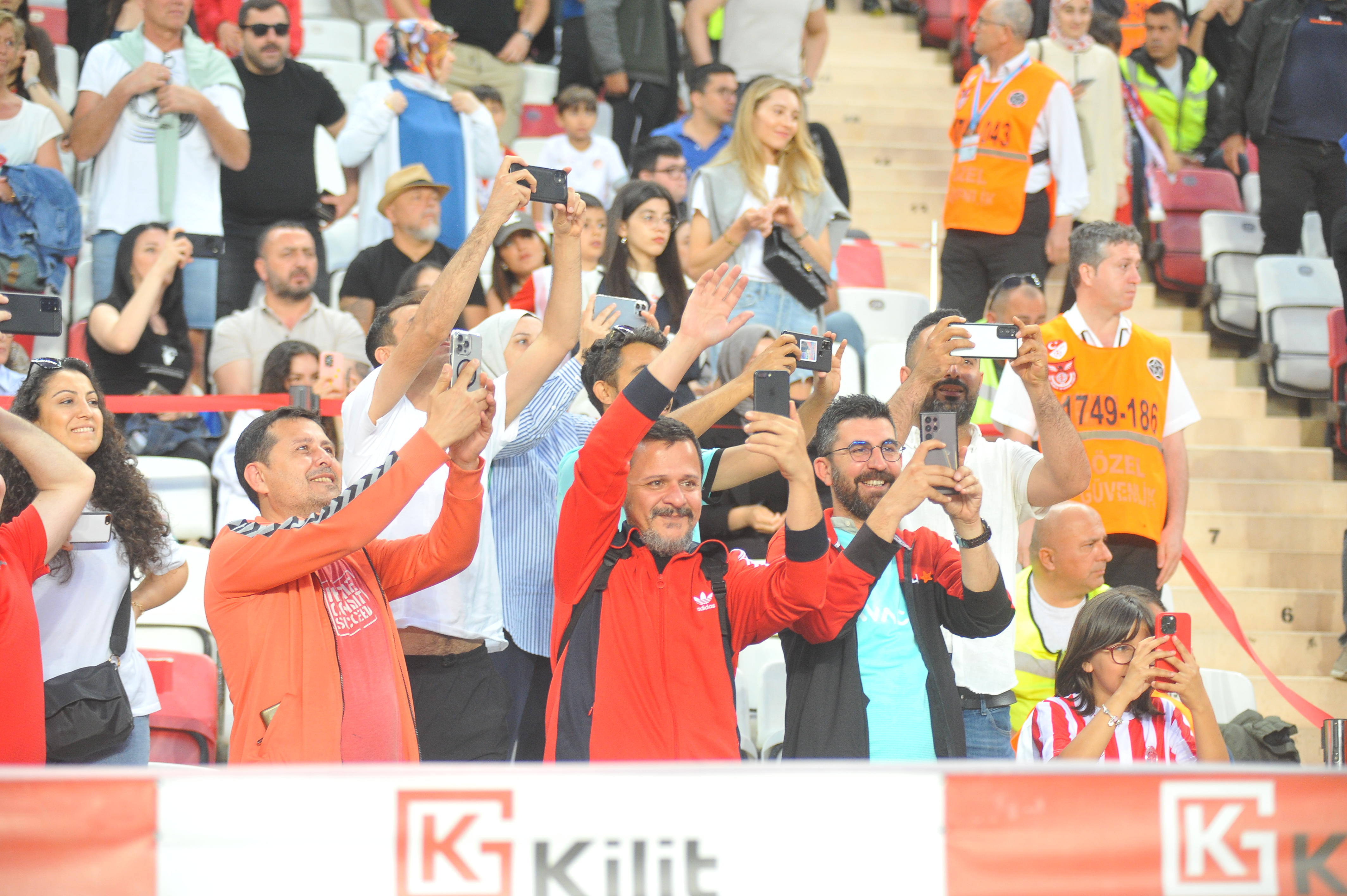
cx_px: 674
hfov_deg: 20.4
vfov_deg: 13.7
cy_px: 448
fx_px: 3739
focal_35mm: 100
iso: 2000
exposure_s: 1/400
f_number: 6.3
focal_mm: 100
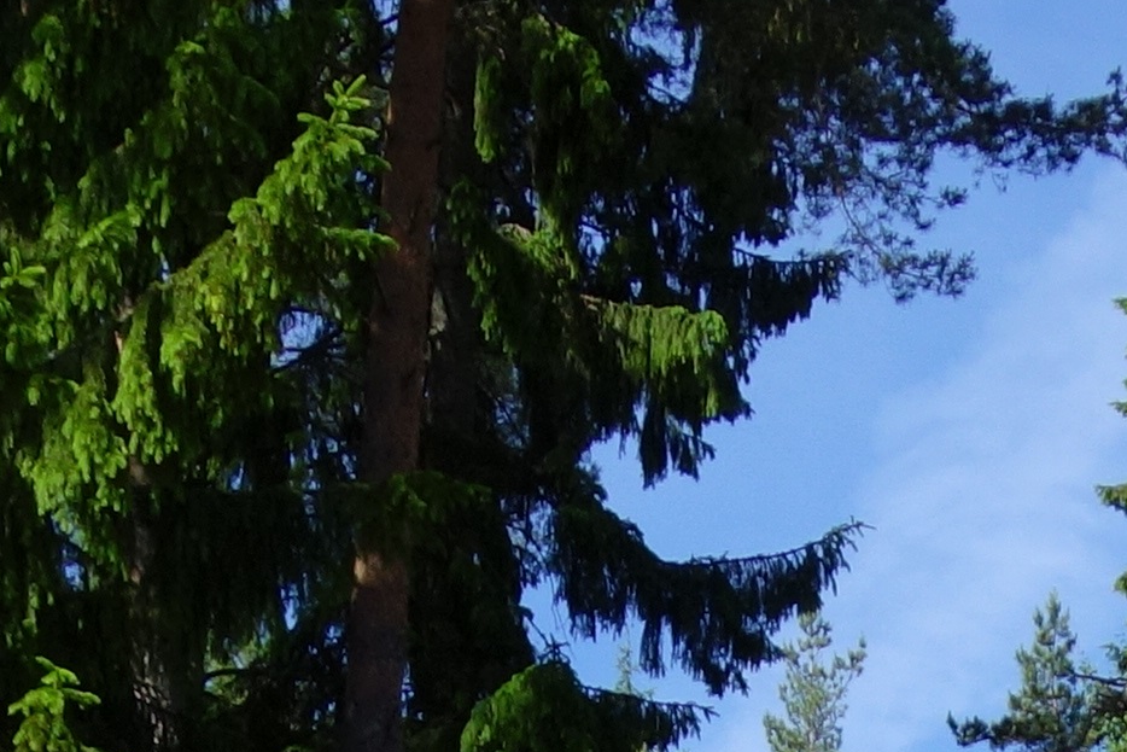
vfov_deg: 7.5
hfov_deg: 12.3
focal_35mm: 164
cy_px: 2156
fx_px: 5135
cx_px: 1294
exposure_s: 1/1250
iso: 125
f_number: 3.2
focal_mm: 10.4
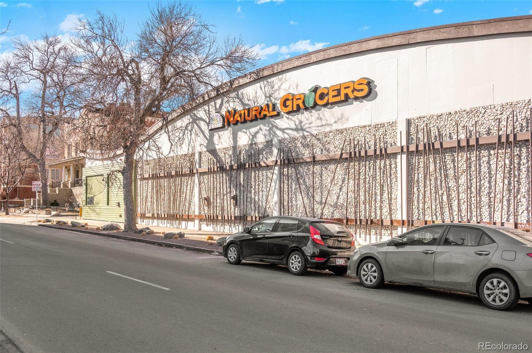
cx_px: 266
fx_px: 502
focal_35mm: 34
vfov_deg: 38.8
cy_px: 176
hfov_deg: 55.8
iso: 400
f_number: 7.1
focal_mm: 34
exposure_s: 1/1000
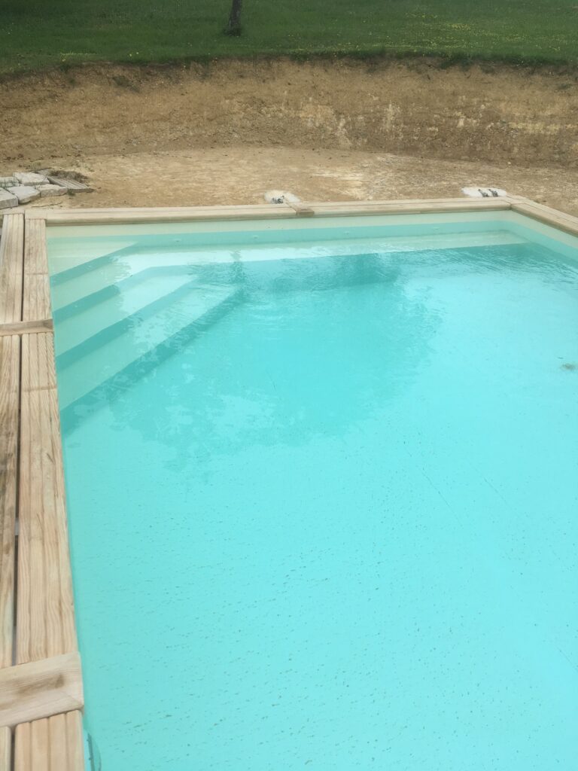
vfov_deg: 61.7
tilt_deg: -28.9
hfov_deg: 48.2
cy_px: 386
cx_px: 289
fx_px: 646
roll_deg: -3.4
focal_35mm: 29
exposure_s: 1/620
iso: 25
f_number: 2.2
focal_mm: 4.15
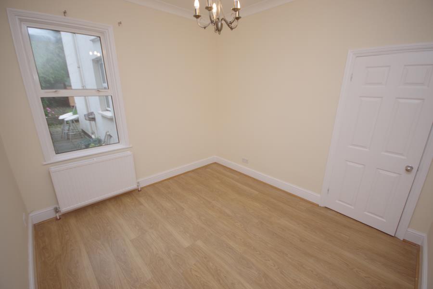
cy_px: 144
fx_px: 180
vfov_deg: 77.3
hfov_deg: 100.4
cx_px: 216
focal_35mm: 15
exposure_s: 1/125
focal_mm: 10
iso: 400
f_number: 4
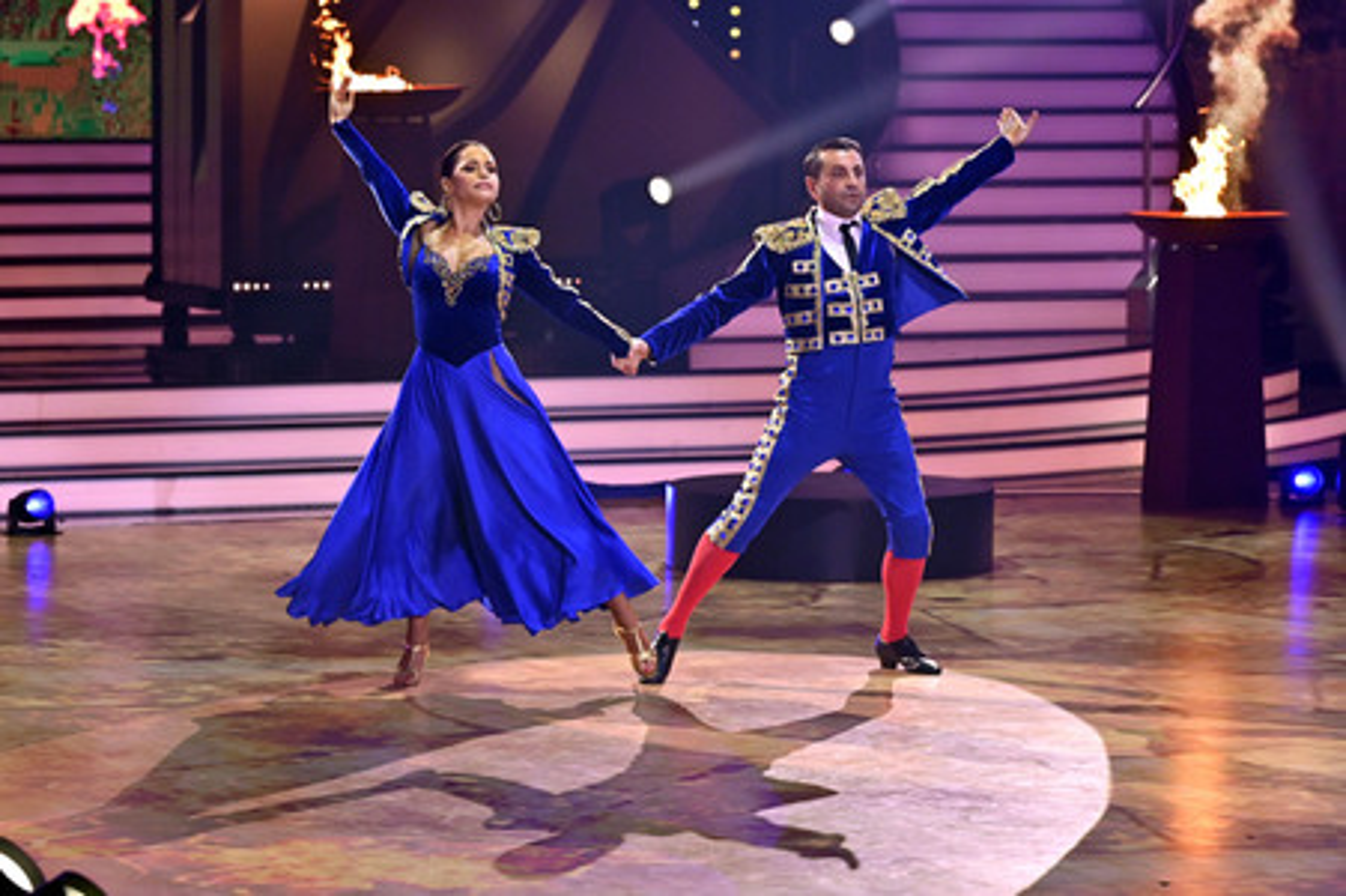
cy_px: 448
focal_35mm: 115
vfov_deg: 11.9
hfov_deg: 17.8
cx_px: 673
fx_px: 4296
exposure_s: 1/500
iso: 1600
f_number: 4.5
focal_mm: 115
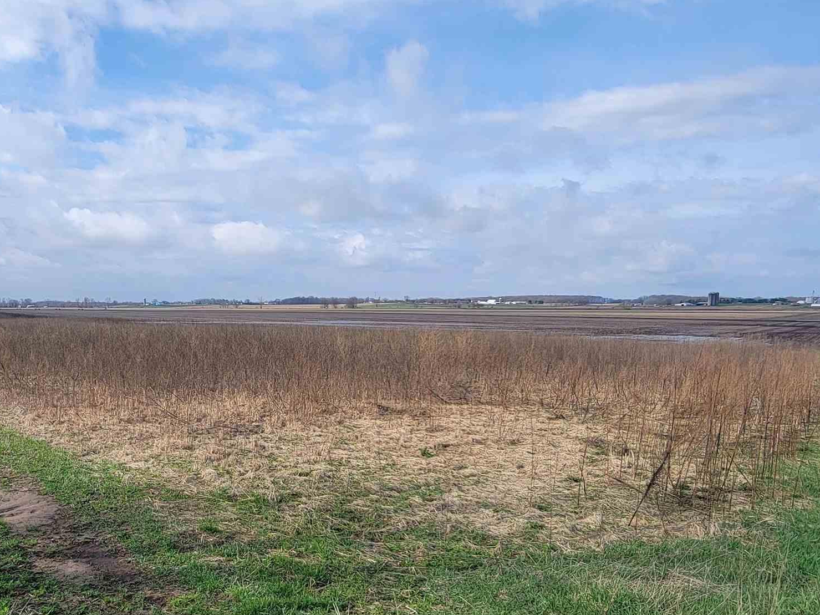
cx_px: 303
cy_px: 362
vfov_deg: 51.1
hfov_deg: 64.3
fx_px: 640
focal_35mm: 27
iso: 50
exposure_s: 1/1668
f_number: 2.2
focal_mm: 2.2
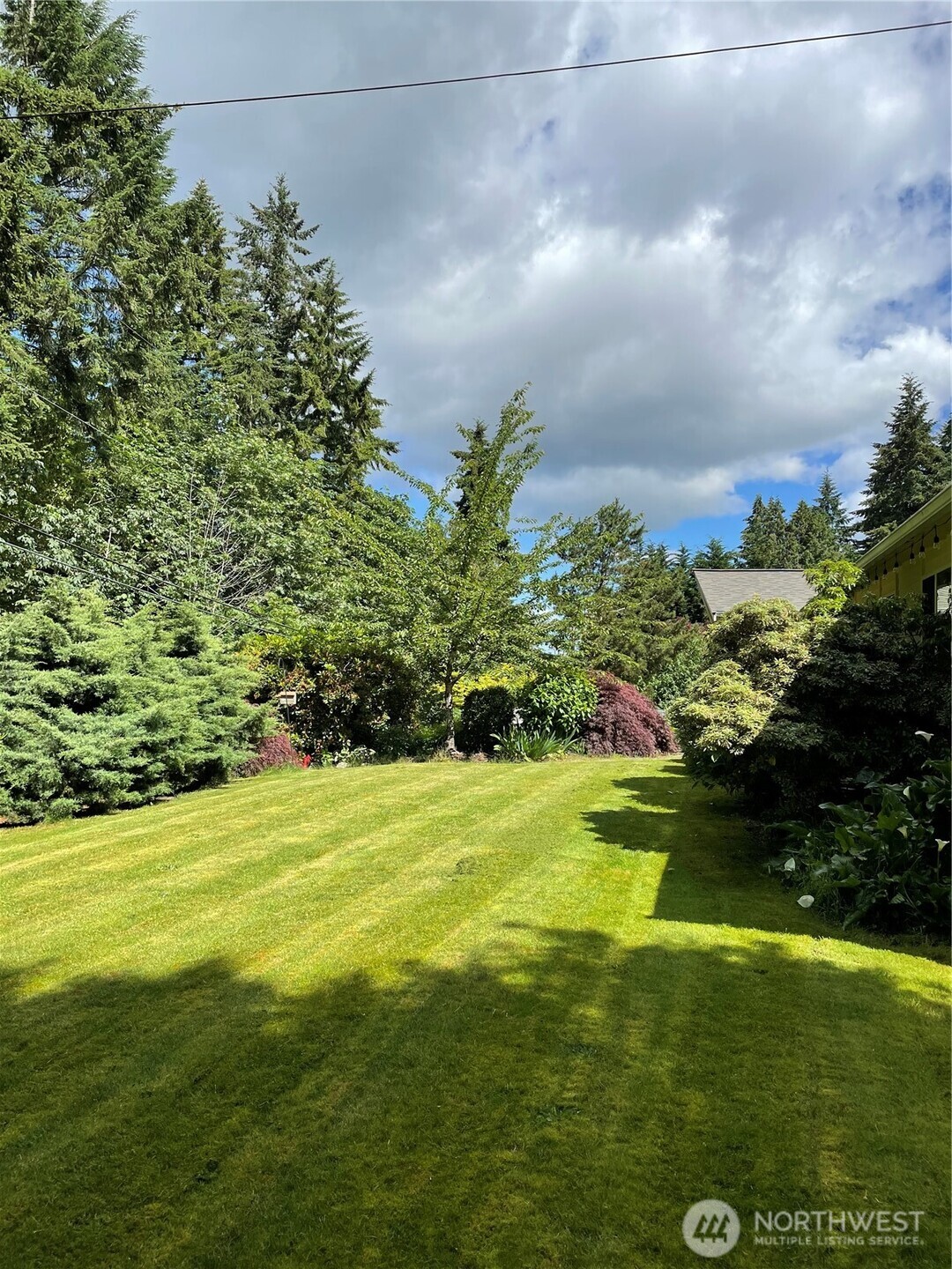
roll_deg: -0.5
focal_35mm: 26
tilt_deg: +3.1
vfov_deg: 67.3
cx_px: 476
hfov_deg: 53.1
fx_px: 953
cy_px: 634
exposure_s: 1/3861
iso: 32
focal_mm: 4.2
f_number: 1.6
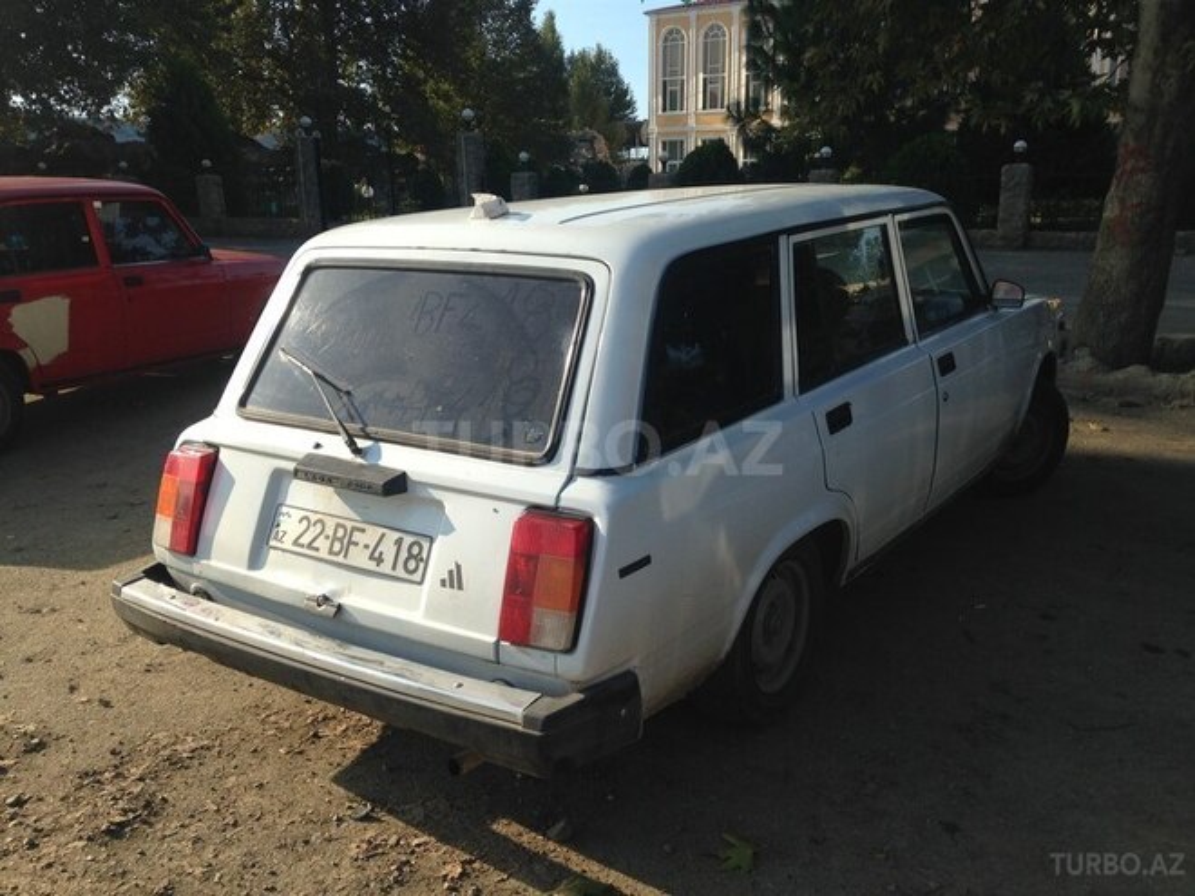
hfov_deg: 55.4
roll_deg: +1.4
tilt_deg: -14.2
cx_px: 598
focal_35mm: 33
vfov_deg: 42.9
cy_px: 448
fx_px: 1139
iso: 50
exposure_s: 1/1085
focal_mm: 4.12
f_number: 2.4
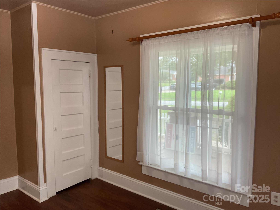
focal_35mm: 29
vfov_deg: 48.2
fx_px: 235
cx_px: 140
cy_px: 105
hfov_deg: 61.7
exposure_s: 1/60
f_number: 1.8
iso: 160
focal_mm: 3
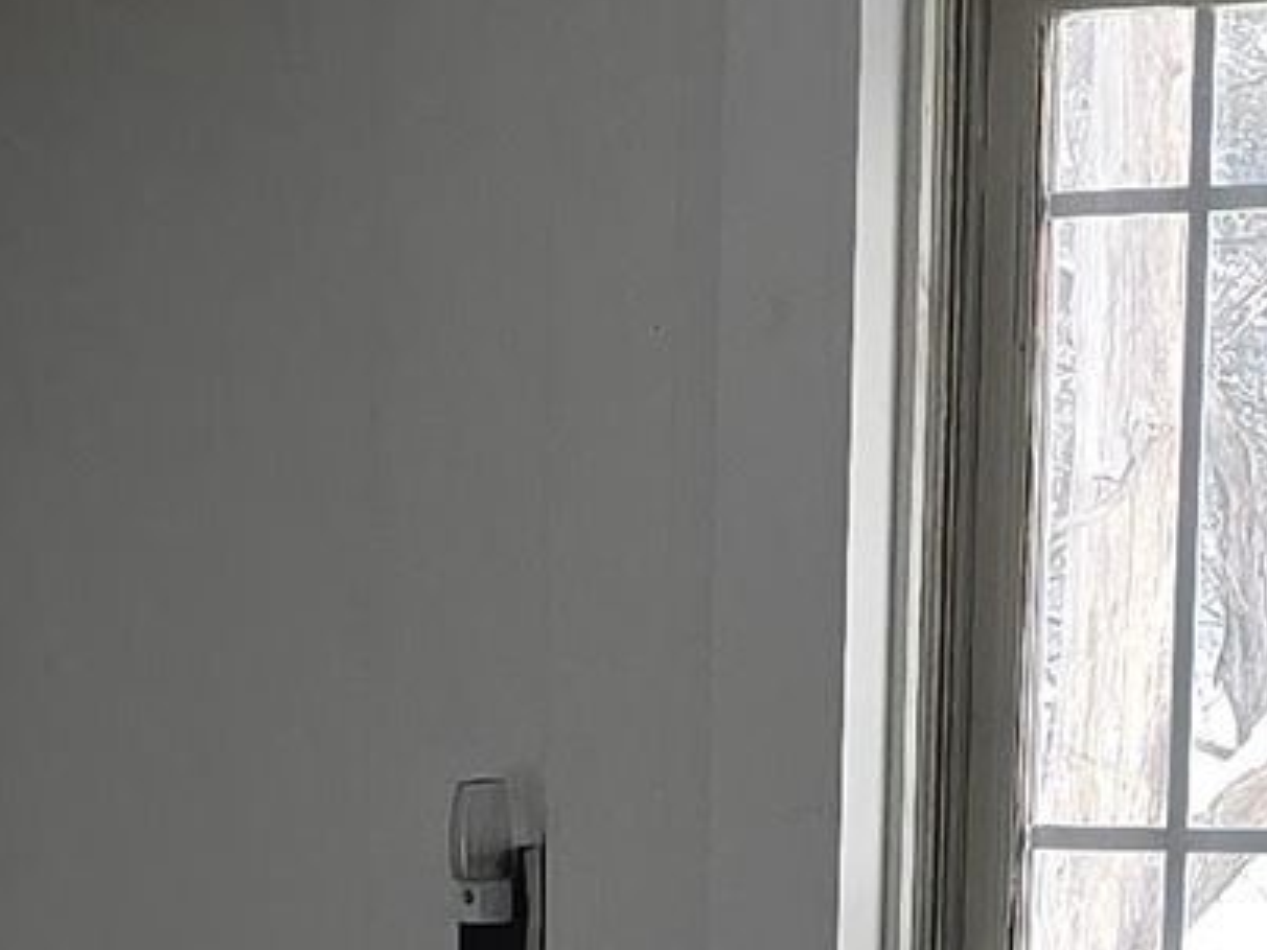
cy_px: 2182
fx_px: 6405
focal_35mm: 175
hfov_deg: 11.3
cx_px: 596
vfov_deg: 7.9
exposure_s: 1/60
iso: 50
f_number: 1.7
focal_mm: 6.3
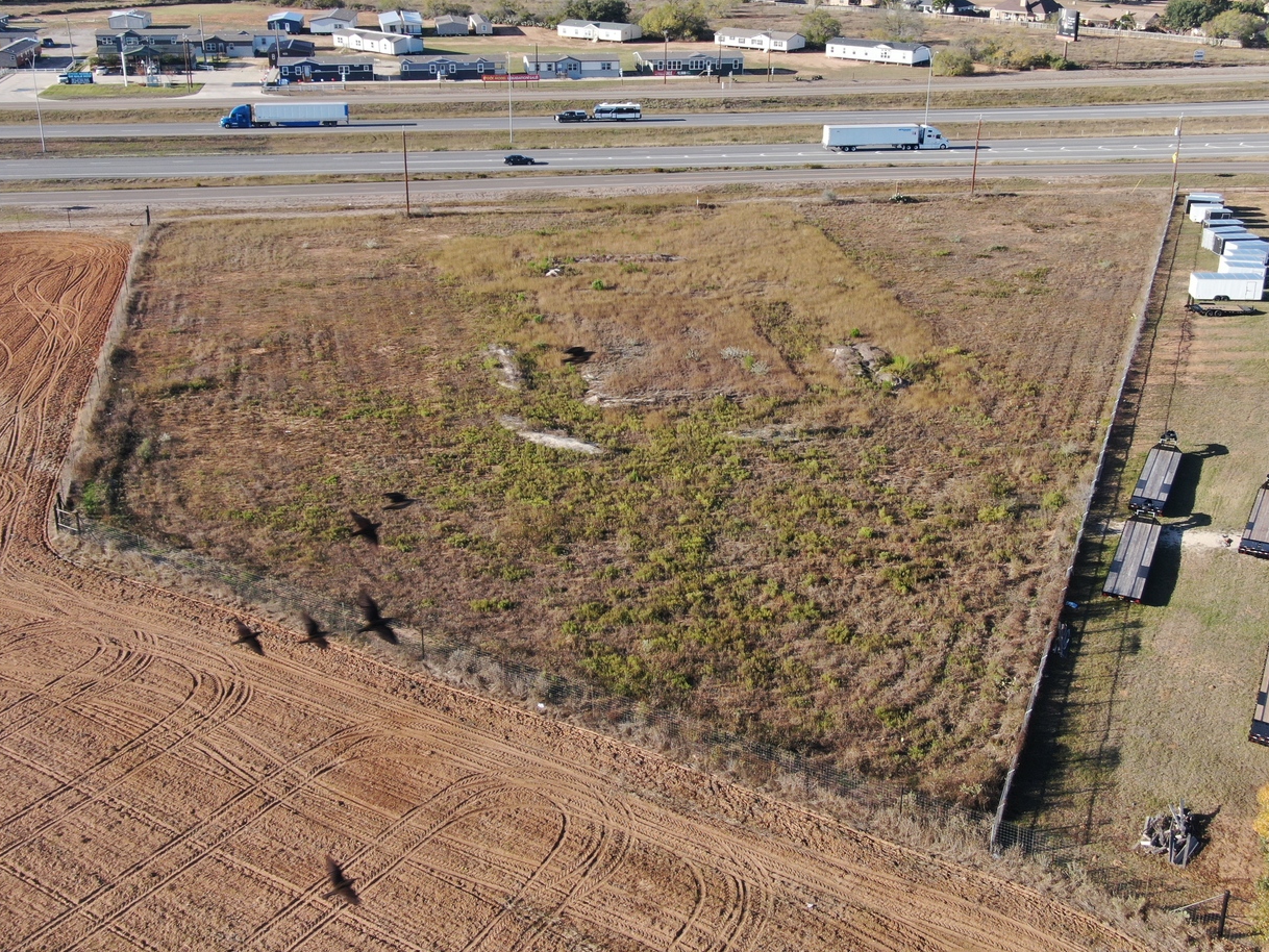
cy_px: 406
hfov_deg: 47.8
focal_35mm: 39
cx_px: 668
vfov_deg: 36.8
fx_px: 1430
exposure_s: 1/400
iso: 100
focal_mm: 5.69
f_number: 3.2
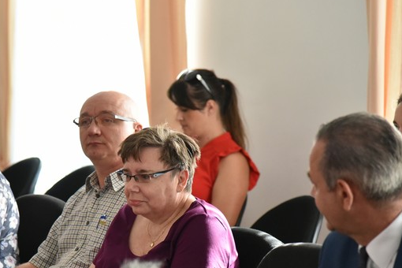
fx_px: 2155
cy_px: 186
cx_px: 135
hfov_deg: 10.6
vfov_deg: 7.1
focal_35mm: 193
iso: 5000
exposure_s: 1/1000
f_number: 4
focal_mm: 120
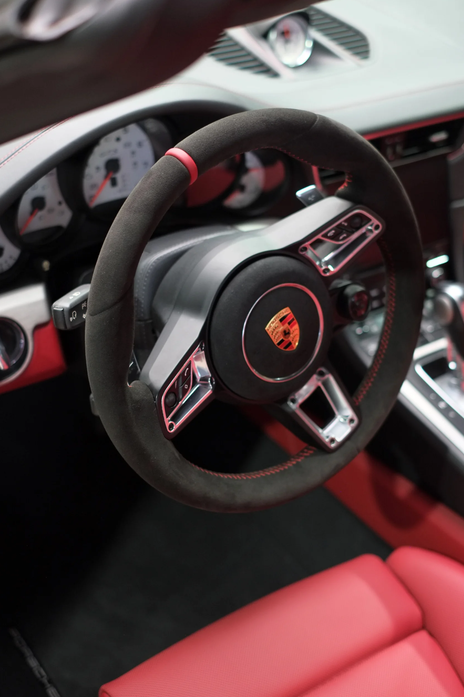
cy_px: 348
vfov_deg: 36.9
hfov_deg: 25.1
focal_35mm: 54
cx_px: 235
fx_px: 1044
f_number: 2
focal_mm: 35
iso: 800
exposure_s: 1/60
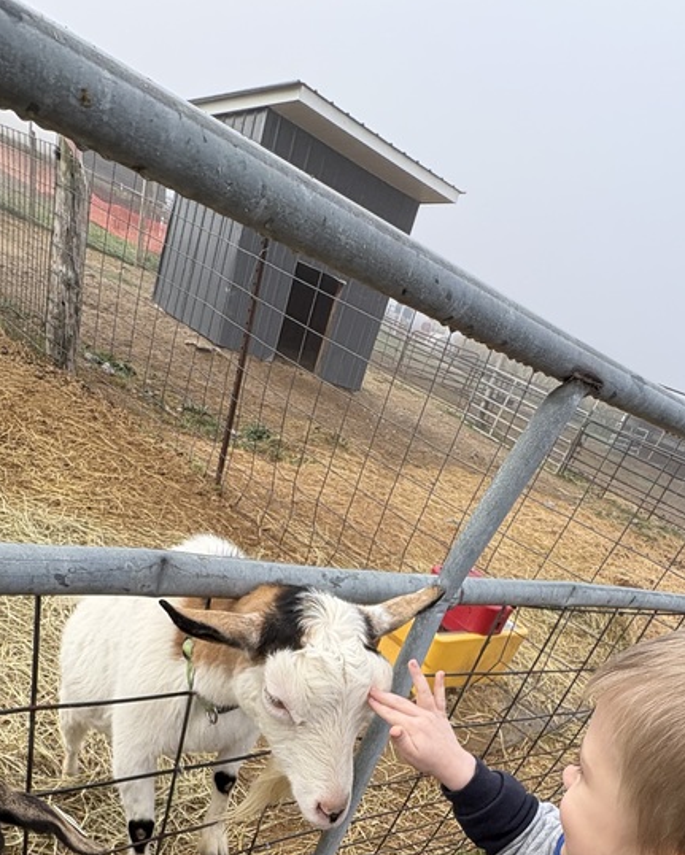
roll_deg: -26.1
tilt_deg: -34.8
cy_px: 795
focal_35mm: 26
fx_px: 658
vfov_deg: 55.6
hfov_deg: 55.0
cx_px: 342
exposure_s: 1/456
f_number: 2.2
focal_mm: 2.22
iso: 40
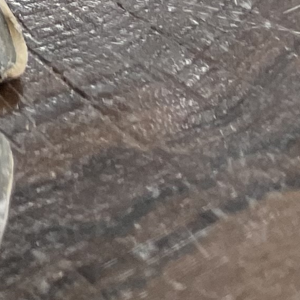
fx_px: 1608
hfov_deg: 9.3
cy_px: -641
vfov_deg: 8.6
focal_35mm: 164
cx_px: -456
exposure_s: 1/121
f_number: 1.6
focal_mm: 4.2
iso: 80
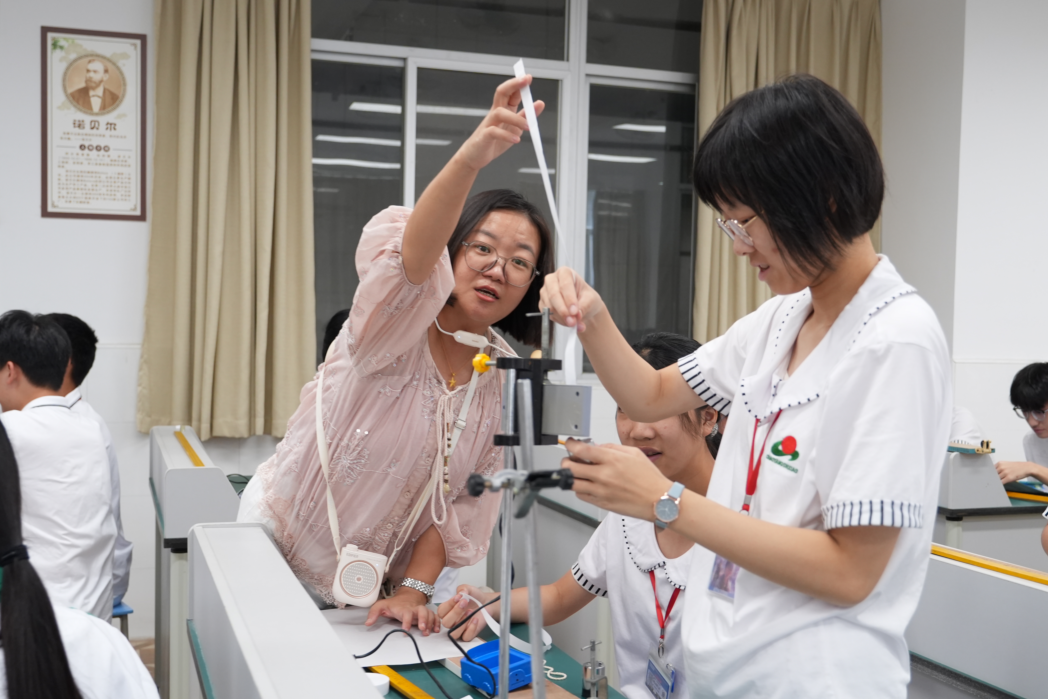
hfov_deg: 46.4
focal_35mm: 42
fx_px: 1223
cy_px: 375
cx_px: 536
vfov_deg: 31.9
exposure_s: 1/100
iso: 1000
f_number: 4
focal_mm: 30
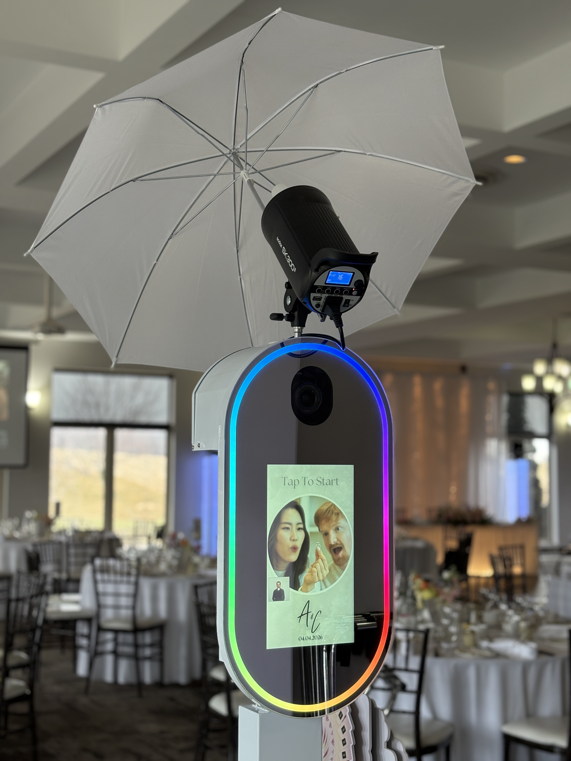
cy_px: 380
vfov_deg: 36.8
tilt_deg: +4.4
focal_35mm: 52
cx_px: 286
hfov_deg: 28.0
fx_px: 1144
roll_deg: -0.5
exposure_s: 1/60
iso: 50
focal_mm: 5.96
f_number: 1.6
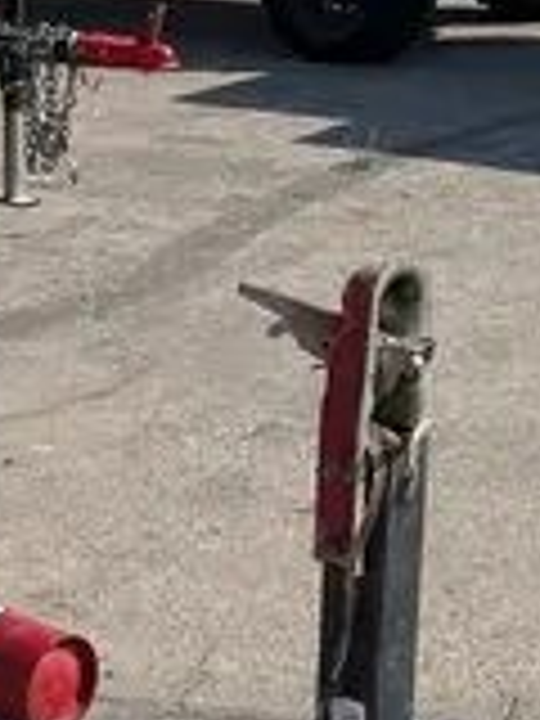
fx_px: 2475
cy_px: 295
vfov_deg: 16.5
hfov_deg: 11.4
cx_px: -486
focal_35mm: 119
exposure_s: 1/4016
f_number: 1.6
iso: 50
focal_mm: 5.1
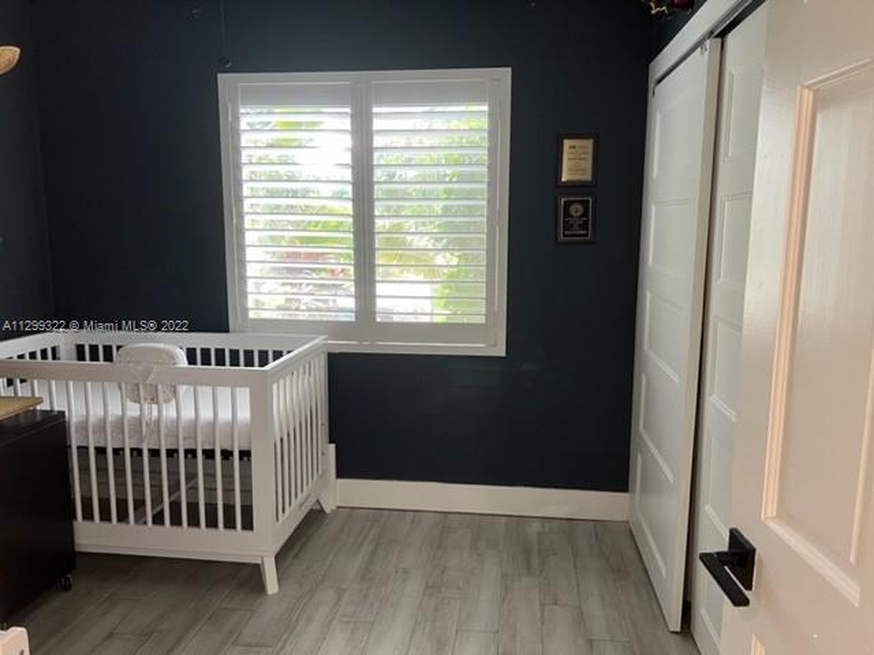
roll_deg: +0.0
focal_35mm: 26
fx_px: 656
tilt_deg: -8.7
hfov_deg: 67.3
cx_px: 437
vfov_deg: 53.1
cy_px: 328
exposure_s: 1/60
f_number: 1.5
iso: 125
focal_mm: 5.7
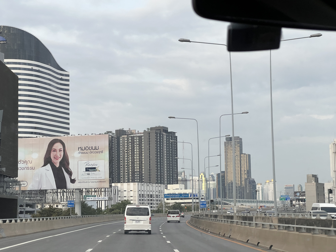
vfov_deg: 19.1
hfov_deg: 25.3
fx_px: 747
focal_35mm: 77
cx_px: 168
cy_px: 126
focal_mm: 9
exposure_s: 1/126
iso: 64
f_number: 2.8
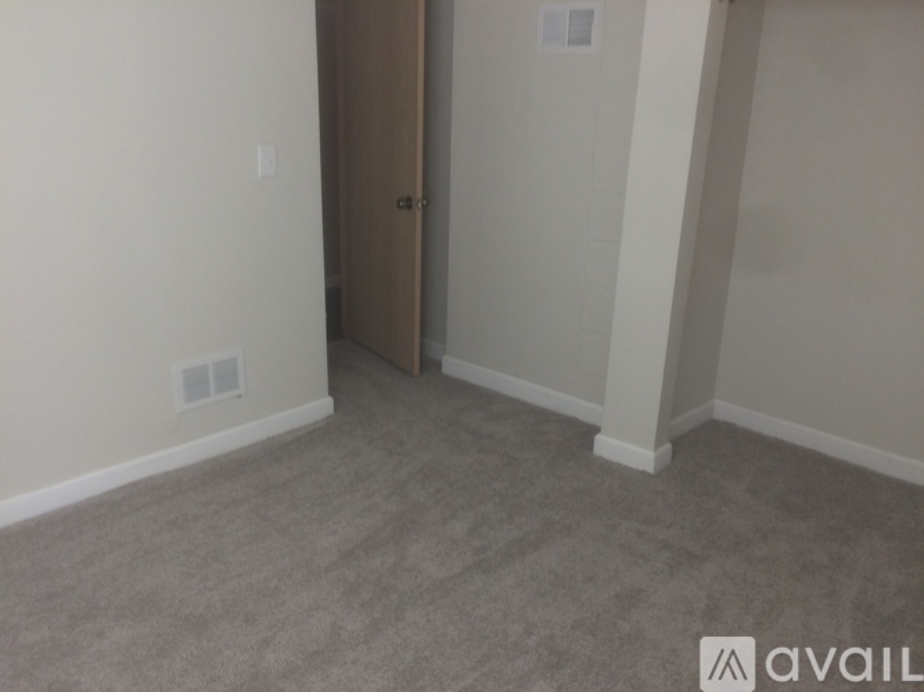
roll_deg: -1.8
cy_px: 346
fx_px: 774
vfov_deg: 48.2
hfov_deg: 61.7
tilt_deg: -18.0
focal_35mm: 29
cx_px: 462
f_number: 2.2
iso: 50
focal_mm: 4.15
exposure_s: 1/60
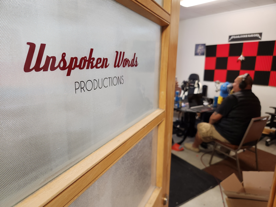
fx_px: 183
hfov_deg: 73.9
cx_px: 138
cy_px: 104
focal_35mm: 23
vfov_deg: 58.9
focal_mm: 5.4
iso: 400
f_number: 1.8
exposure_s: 1/120
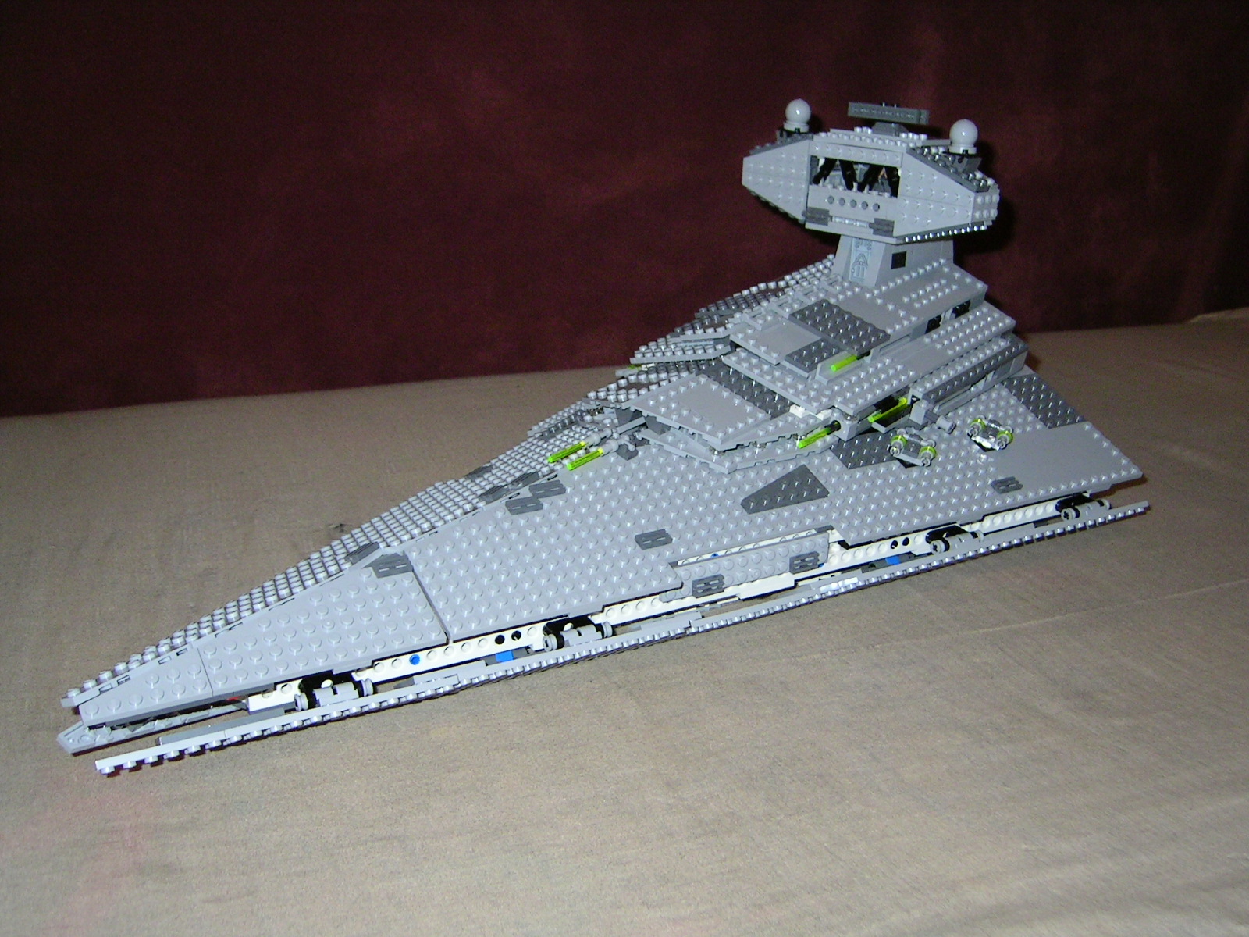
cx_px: 624
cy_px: 468
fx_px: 1299
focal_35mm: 36
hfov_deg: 51.4
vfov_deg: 39.7
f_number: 2.8
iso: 100
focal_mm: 5.6
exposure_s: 1/30
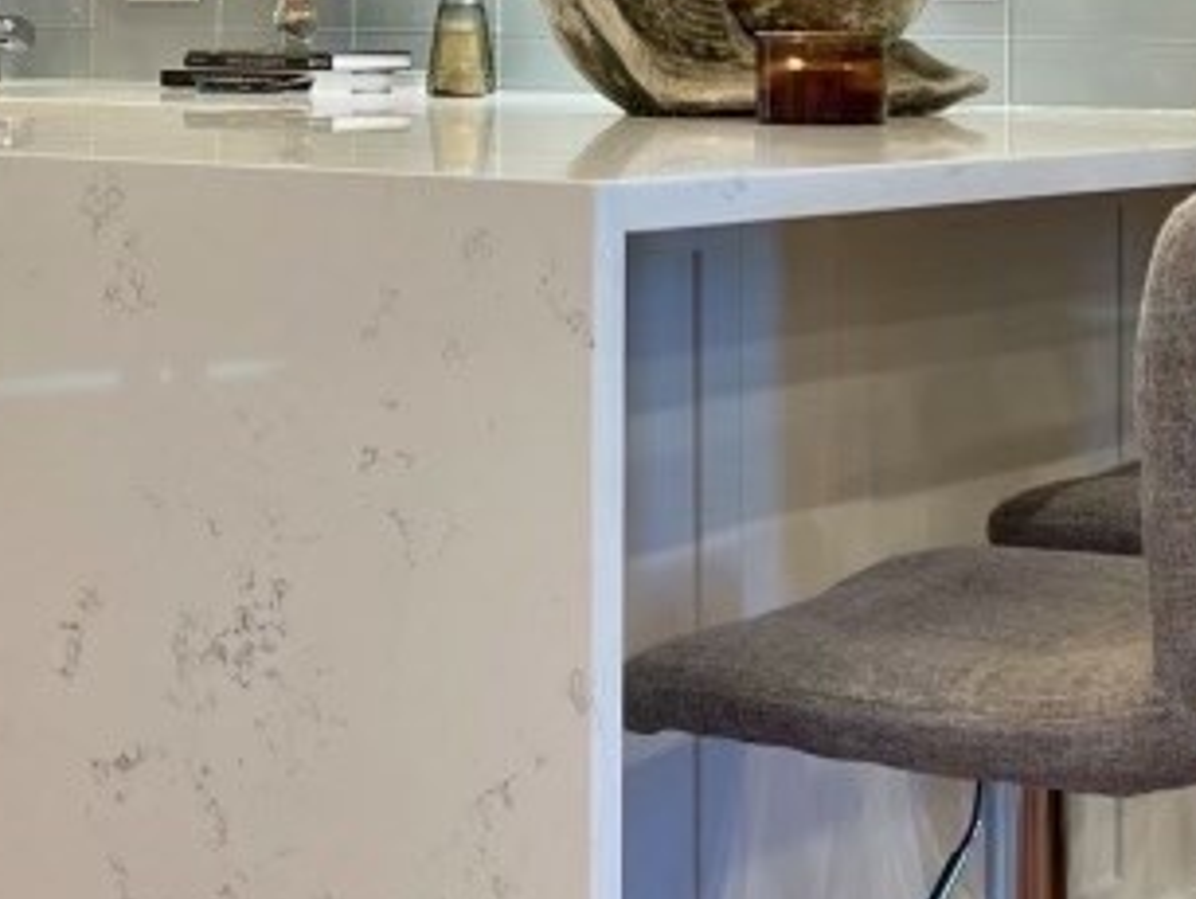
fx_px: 3008
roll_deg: -0.9
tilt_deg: -1.1
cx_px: 379
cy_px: 8
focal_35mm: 87
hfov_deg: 22.4
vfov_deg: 16.6
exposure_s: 1/120
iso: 100
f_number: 1.6
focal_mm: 5.1
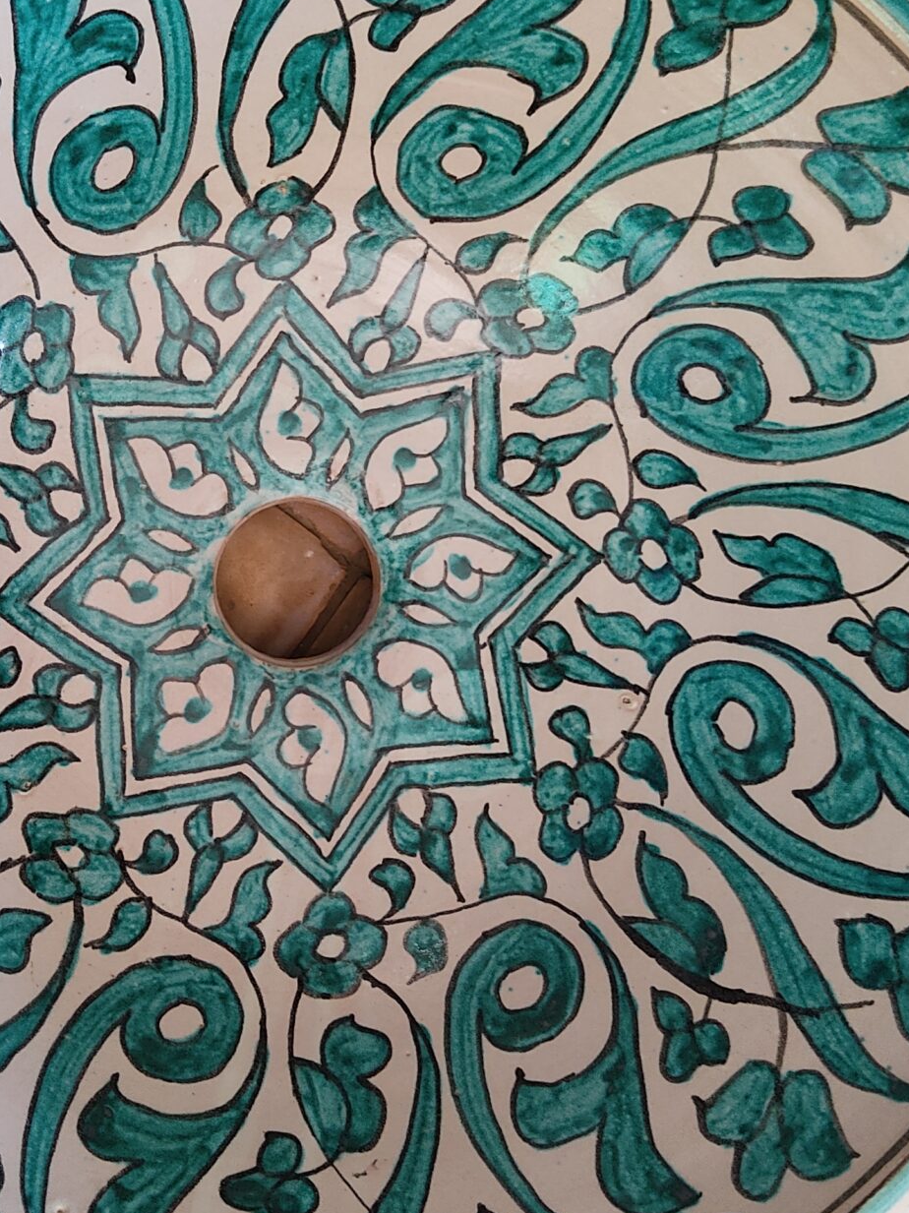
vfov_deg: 35.5
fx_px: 1892
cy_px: 519
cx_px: 314
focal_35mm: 54
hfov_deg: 26.9
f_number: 1.79
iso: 848
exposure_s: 1/33
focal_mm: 4.74
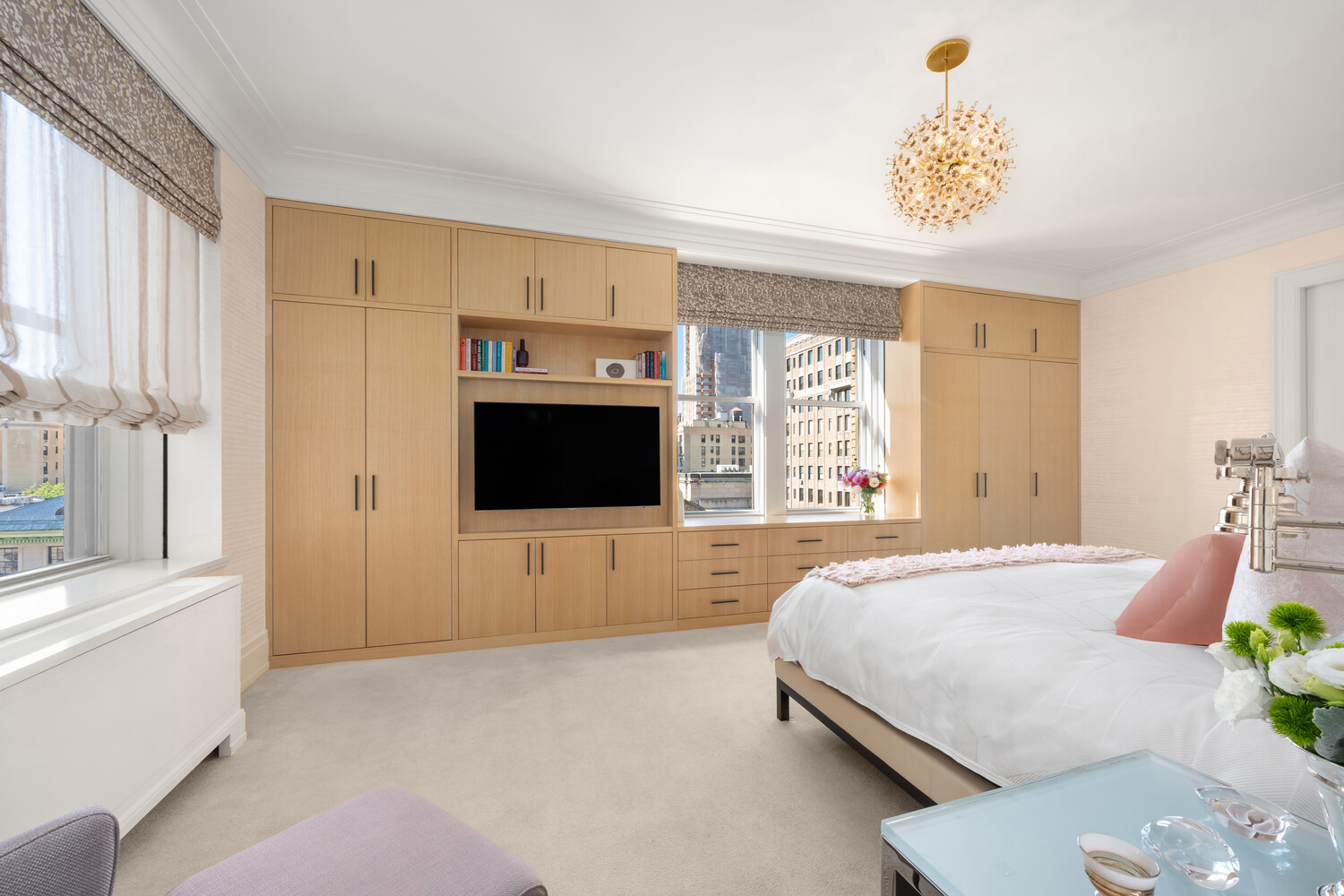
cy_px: 448
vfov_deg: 81.2
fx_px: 523
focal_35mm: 14
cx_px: 672
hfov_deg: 104.3
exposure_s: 1/8
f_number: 16
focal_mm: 14
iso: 800
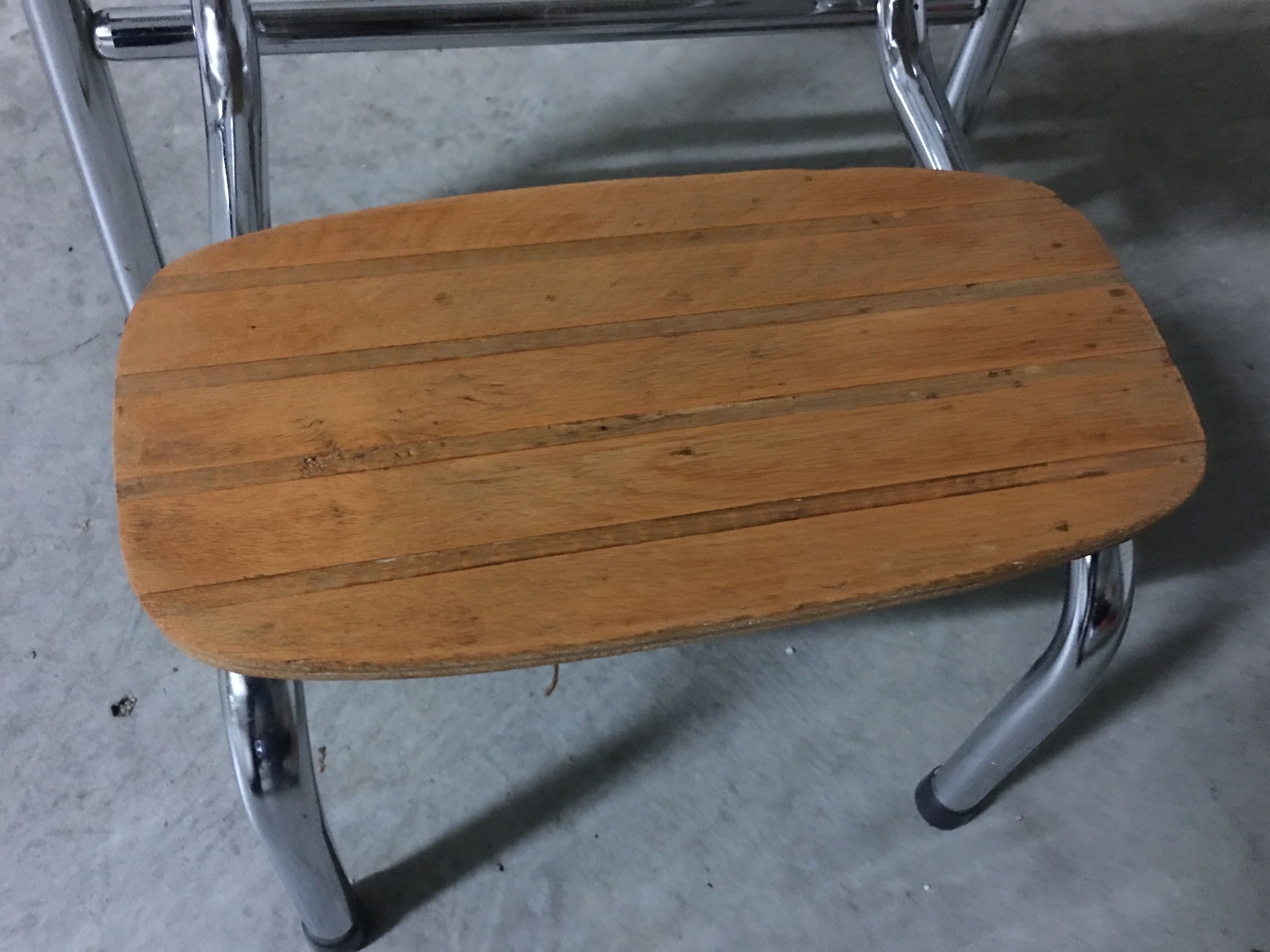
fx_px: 1064
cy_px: 476
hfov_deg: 61.7
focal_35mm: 29
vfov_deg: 48.2
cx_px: 635
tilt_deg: -59.7
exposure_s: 1/4
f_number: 2.2
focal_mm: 4.15
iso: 160
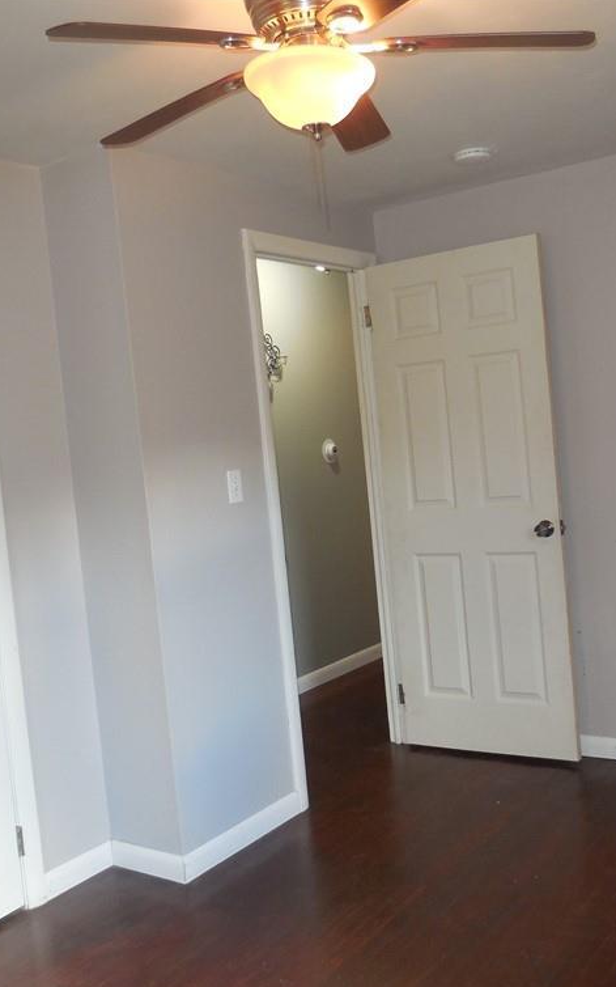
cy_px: 497
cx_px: 322
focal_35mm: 36
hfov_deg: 35.3
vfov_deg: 54.0
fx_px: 967
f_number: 3.1
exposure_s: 1/25
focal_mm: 4.5
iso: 220
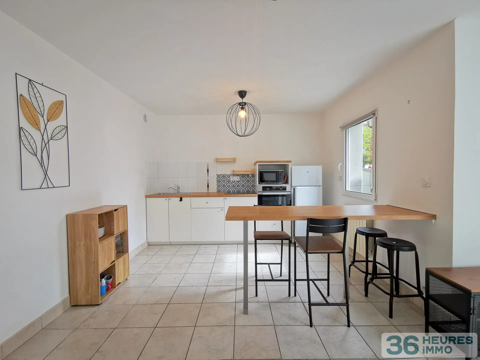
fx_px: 222
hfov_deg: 94.5
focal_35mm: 16
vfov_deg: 78.1
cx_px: 240
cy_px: 180
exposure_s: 1/100
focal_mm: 2.35
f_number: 2.2
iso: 100
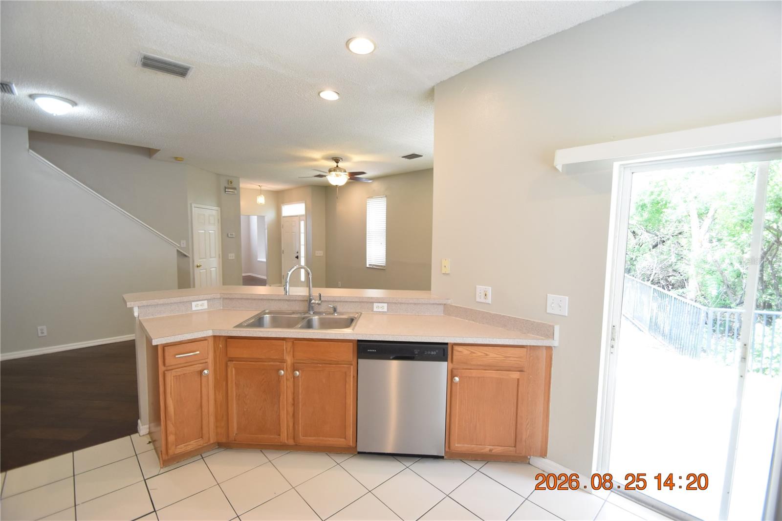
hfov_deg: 100.4
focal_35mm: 15
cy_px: 260
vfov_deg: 77.3
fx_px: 326
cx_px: 391
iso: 900
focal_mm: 10
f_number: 3.5
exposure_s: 1/60
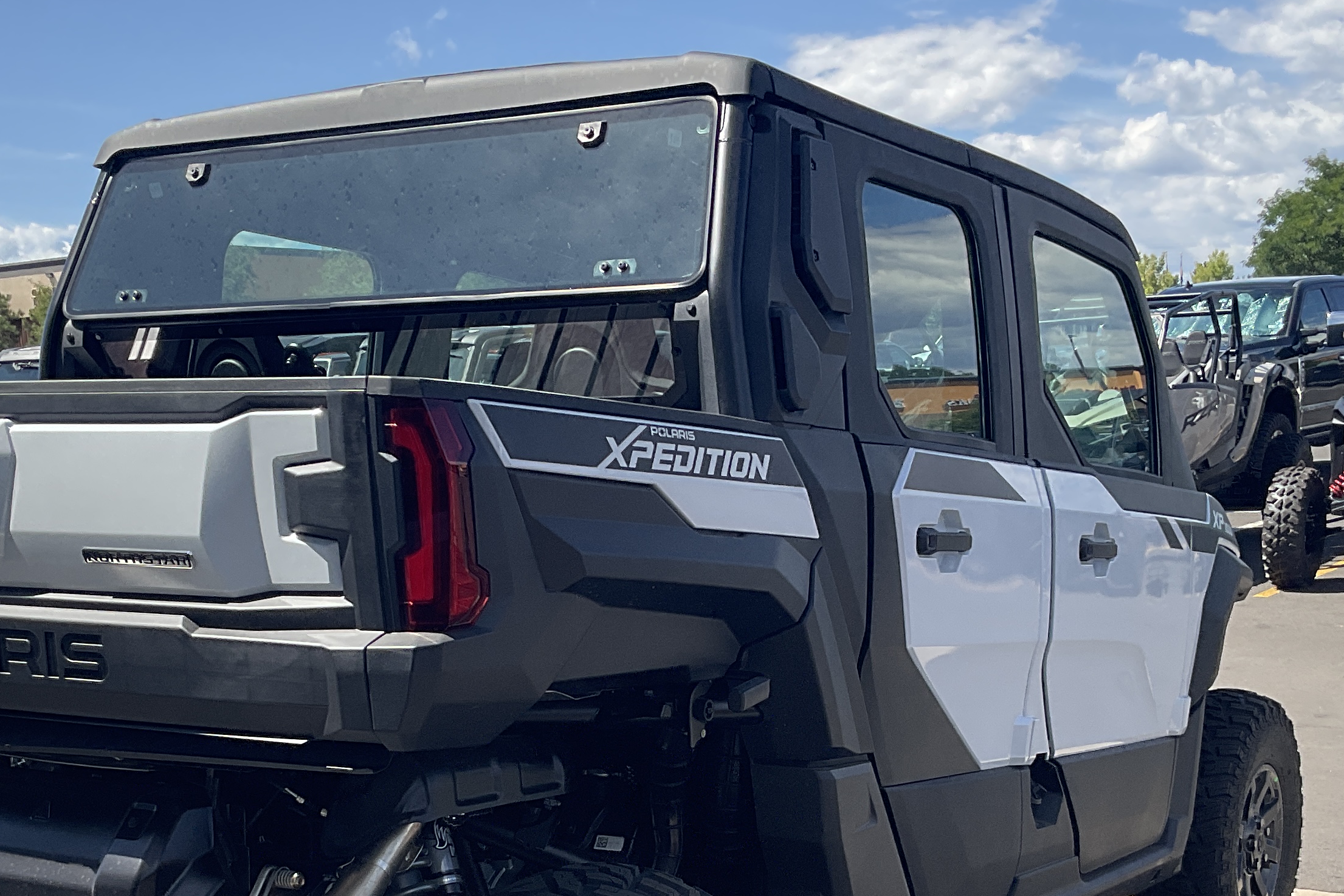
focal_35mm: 55
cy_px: 759
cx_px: 628
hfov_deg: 36.2
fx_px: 2053
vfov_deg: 24.1
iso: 16
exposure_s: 1/997
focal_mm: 3
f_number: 1.8
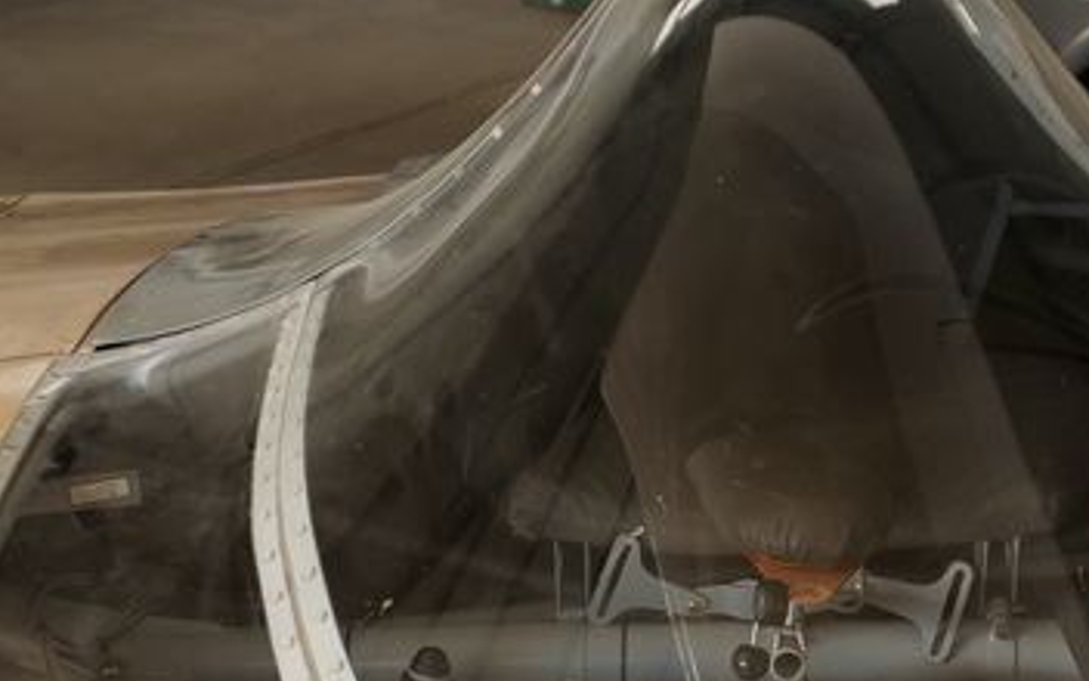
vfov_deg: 19.0
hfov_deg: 31.5
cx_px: 548
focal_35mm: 65
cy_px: 794
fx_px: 1929
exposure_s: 1/125
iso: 200
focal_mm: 12
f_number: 3.2
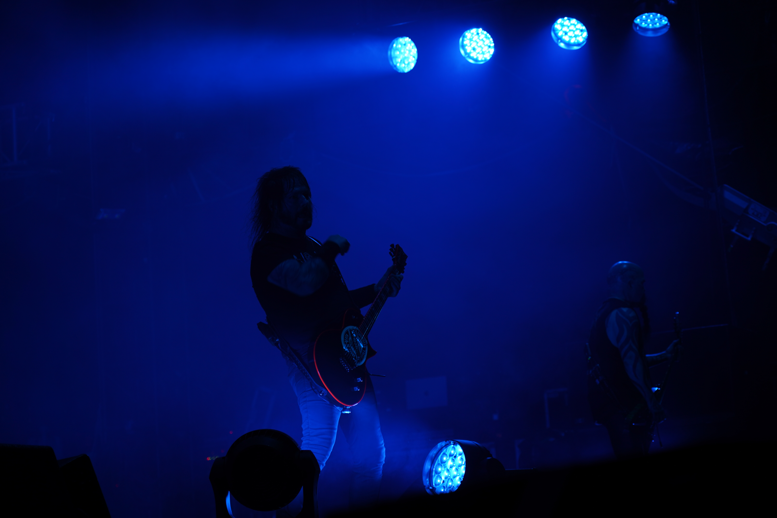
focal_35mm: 105
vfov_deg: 13.0
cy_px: 259
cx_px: 388
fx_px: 2266
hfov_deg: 19.5
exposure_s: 1/125
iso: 125
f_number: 4
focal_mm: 105
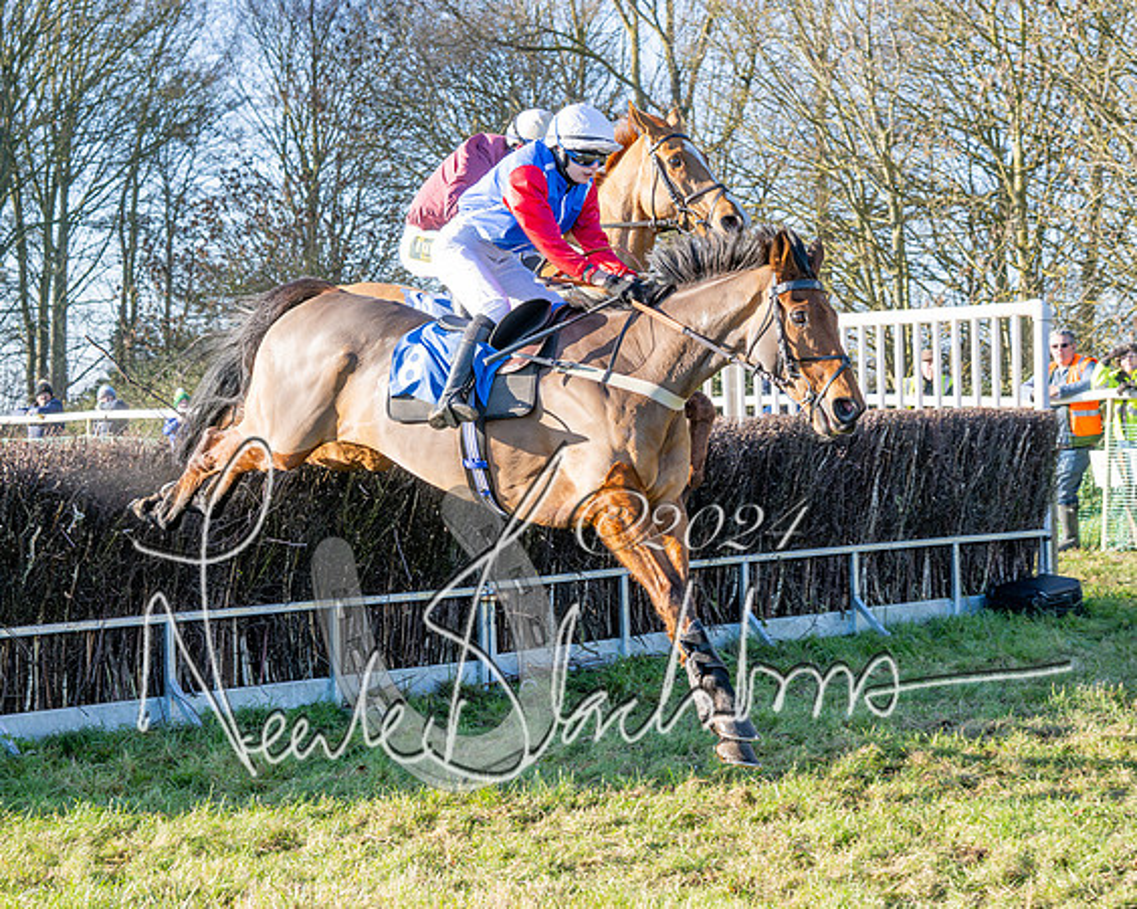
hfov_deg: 22.7
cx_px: 635
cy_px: 474
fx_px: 2826
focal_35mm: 84
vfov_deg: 18.3
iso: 400
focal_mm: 47
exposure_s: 1/1250
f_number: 4.5
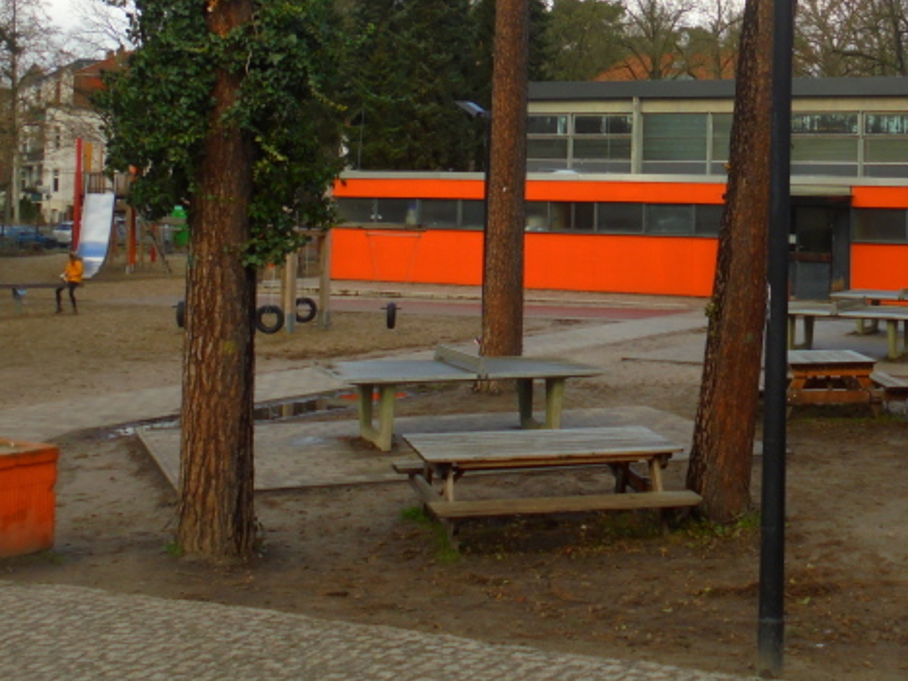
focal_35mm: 58
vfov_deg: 24.8
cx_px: 743
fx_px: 1522
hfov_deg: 32.2
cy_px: 132
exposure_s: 1/200
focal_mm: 6.1
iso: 100
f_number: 4
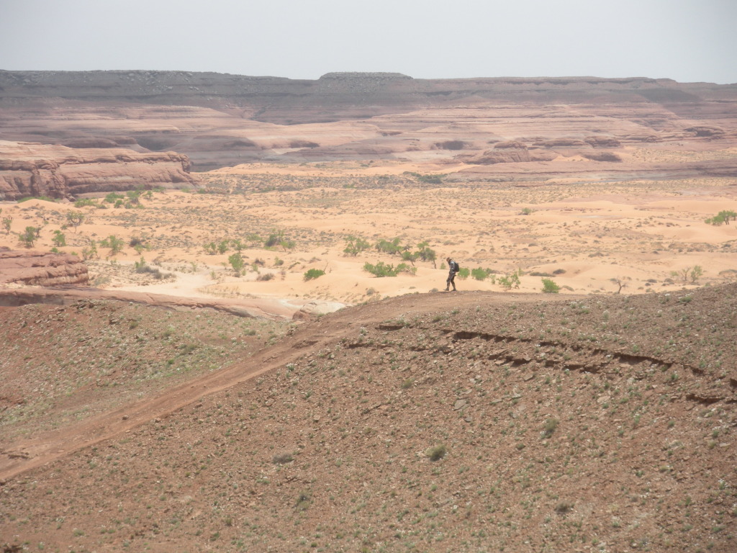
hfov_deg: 16.3
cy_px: 276
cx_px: 368
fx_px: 2576
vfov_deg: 12.2
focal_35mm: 121
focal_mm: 21.2
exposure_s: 1/380
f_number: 5.3
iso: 64
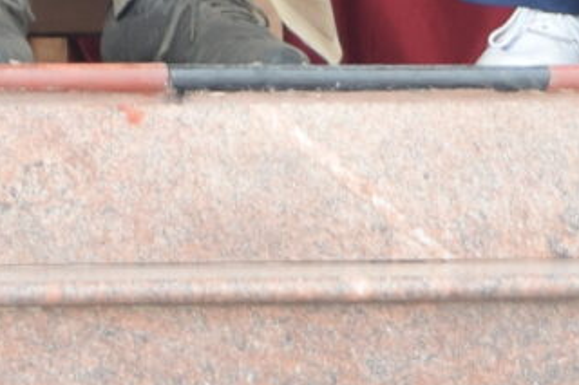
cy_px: -1047
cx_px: 47
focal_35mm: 480
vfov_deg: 2.8
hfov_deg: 4.3
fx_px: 7716
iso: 200
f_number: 5.6
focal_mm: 40
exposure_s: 1/125
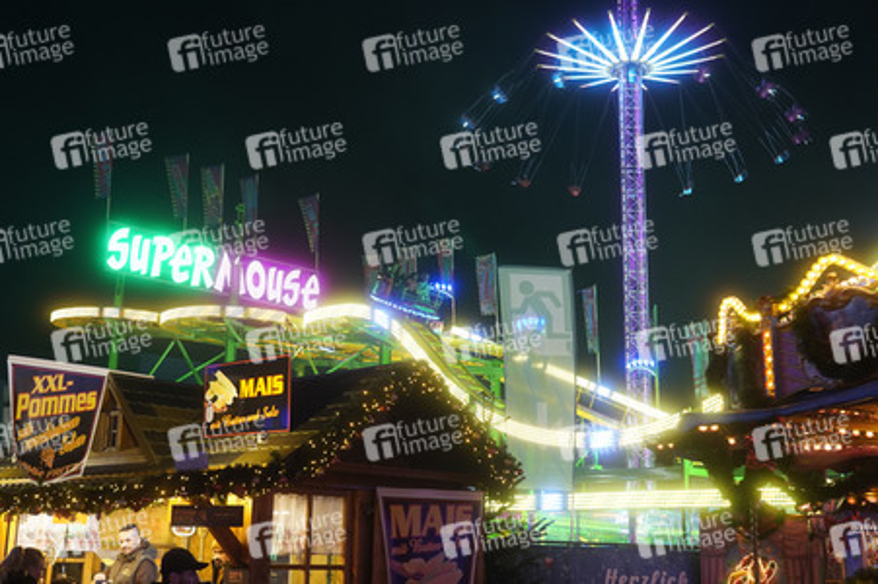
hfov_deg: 43.6
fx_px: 1097
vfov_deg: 29.8
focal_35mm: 45
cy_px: 292
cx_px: 439
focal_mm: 30
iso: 640
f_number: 3.5
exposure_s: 1/80
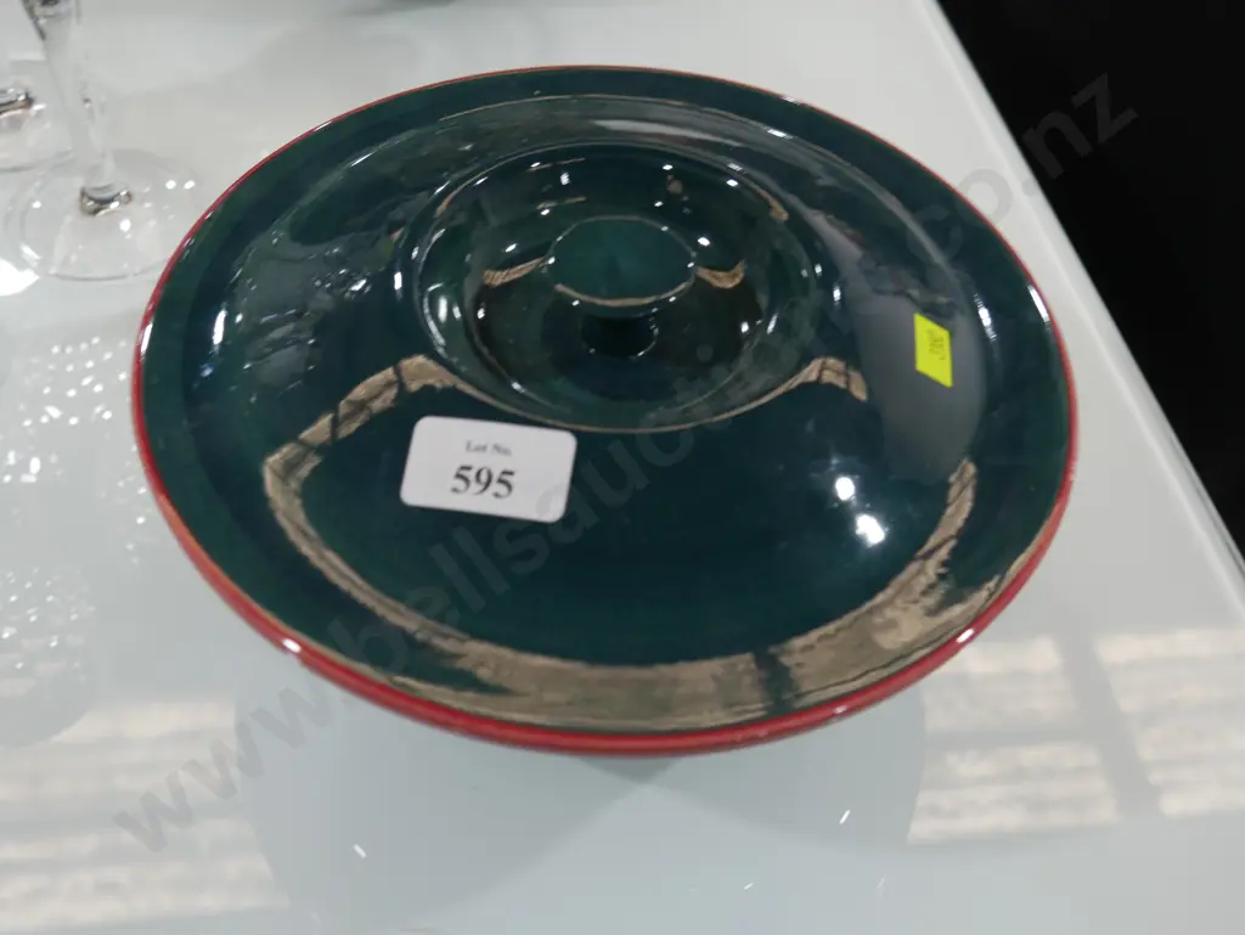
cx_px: 622
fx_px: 1439
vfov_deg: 36.0
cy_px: 468
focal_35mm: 40
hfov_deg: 46.8
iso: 500
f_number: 4.4
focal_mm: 20
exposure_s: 1/60
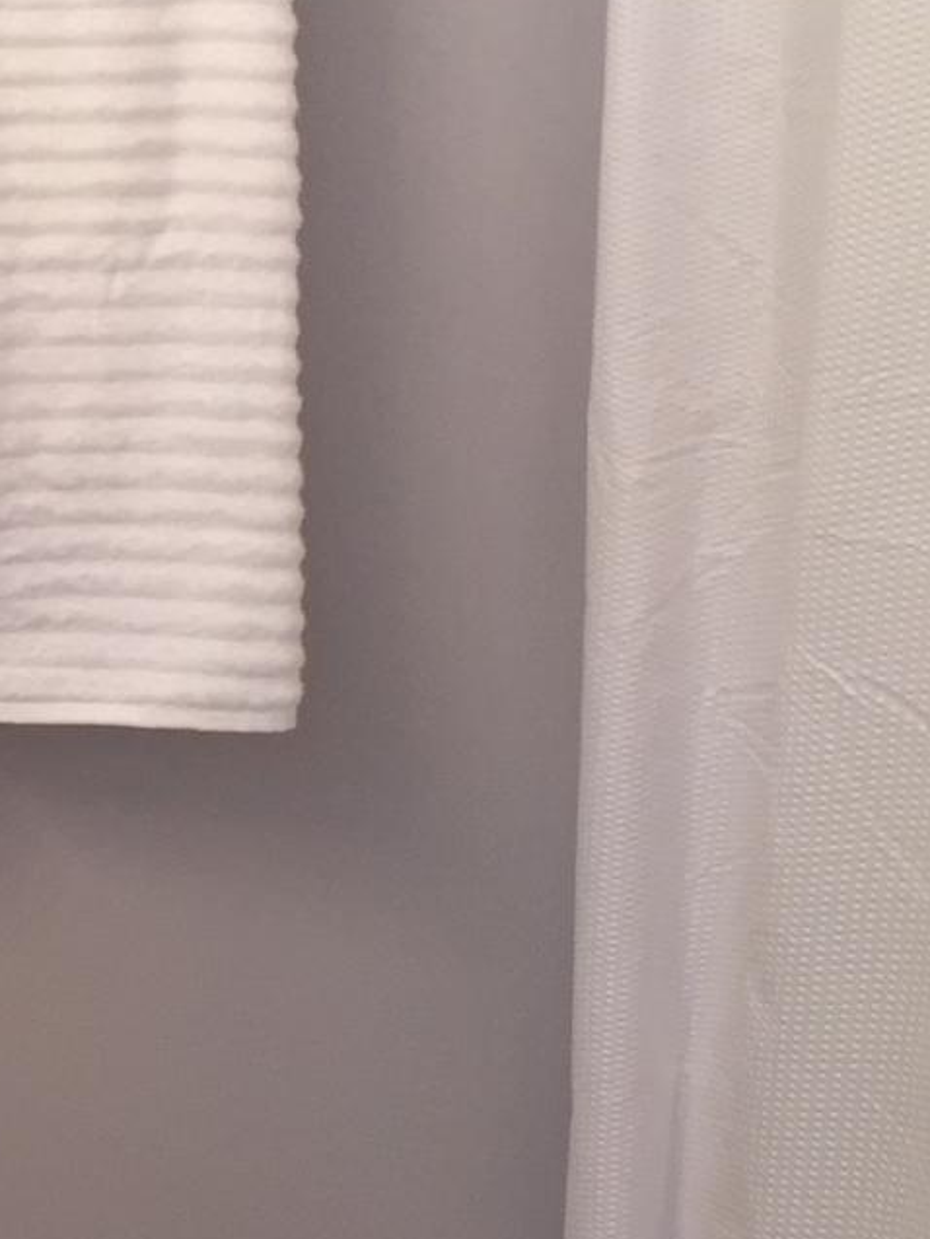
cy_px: 615
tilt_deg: -14.6
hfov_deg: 15.6
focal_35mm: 91
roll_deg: +2.4
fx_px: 3259
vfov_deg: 21.5
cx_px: -222
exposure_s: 1/30
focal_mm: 4.15
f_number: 2.2
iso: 80
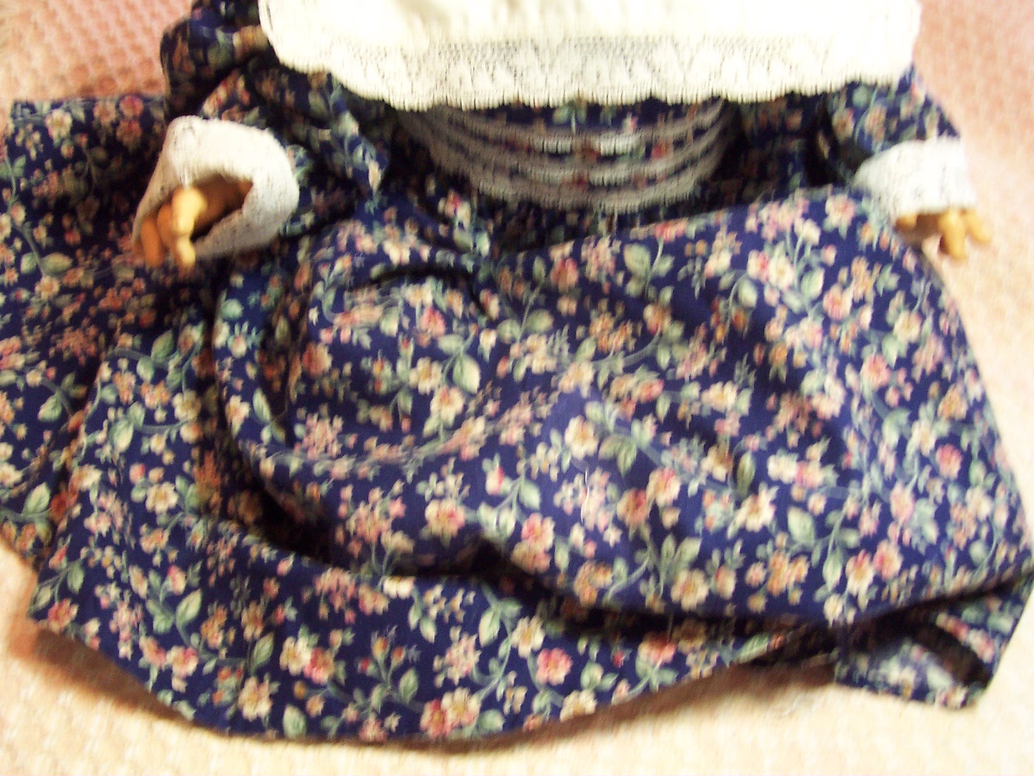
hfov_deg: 50.1
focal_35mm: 37
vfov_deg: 38.7
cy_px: 388
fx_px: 1105
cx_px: 517
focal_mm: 5.6
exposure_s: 1/20
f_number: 2.8
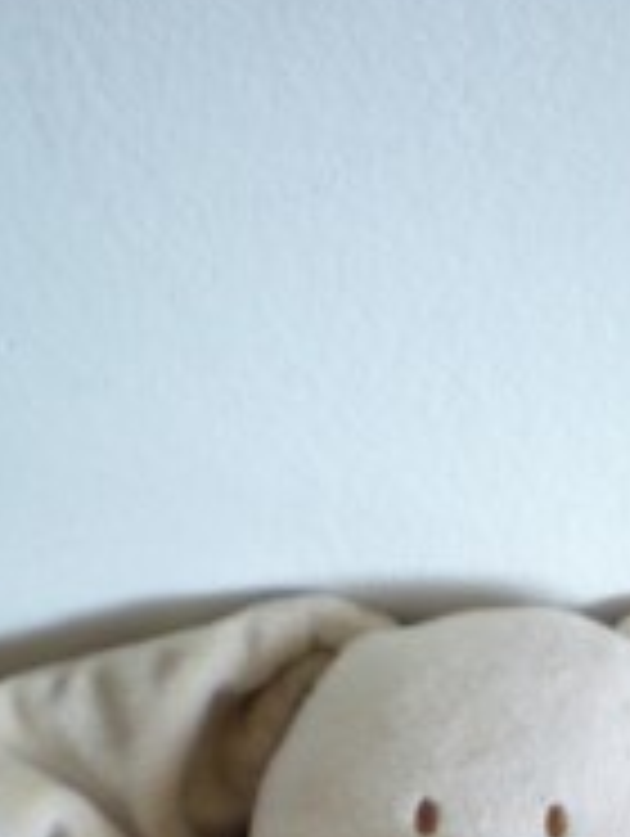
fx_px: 2566
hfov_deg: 13.9
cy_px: 1030
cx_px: 549
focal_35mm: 106
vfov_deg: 17.6
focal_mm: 6.3
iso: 200
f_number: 3.1
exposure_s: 1/59
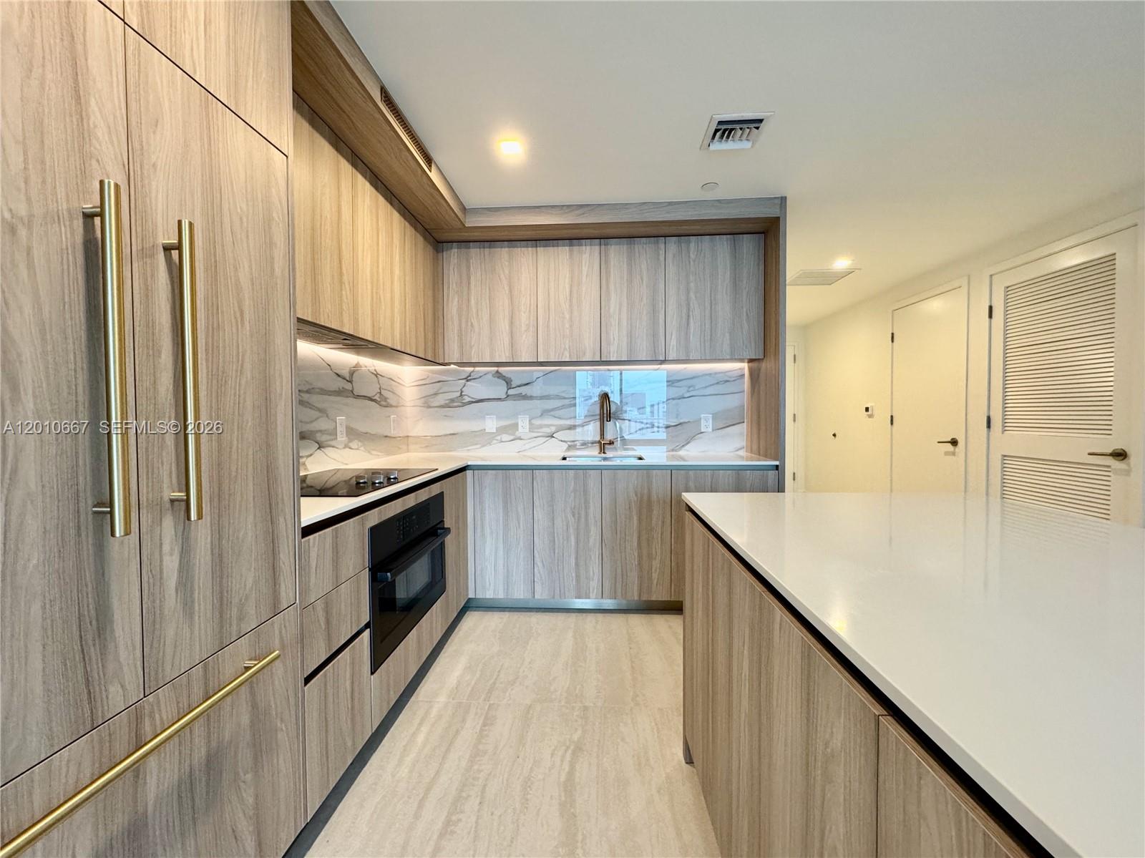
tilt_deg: -2.4
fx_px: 463
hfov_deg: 102.1
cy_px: 429
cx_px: 572
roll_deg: -0.8
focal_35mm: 14
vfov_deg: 85.6
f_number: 2.2
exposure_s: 1/76
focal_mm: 2.22
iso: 250
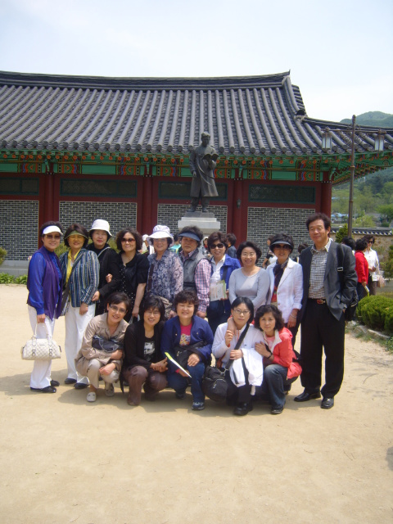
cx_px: 196
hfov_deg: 40.7
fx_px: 530
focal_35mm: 35
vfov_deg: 52.6
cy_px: 262
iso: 80
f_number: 7.1
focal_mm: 7.4
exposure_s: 1/180
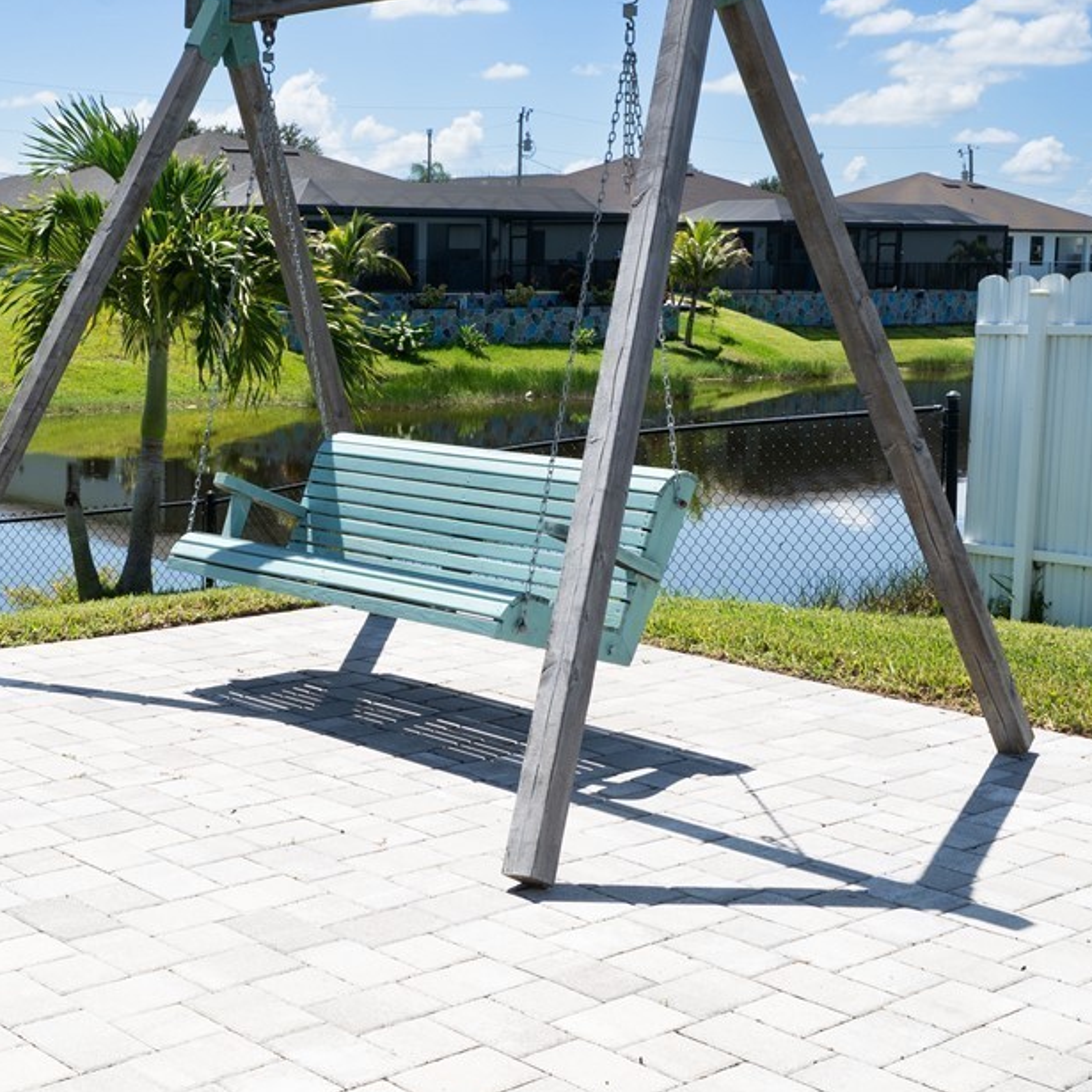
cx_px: 250
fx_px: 1927
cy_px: 472
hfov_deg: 31.0
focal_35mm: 54
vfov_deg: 31.6
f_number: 13
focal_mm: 24
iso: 100
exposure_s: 1/160
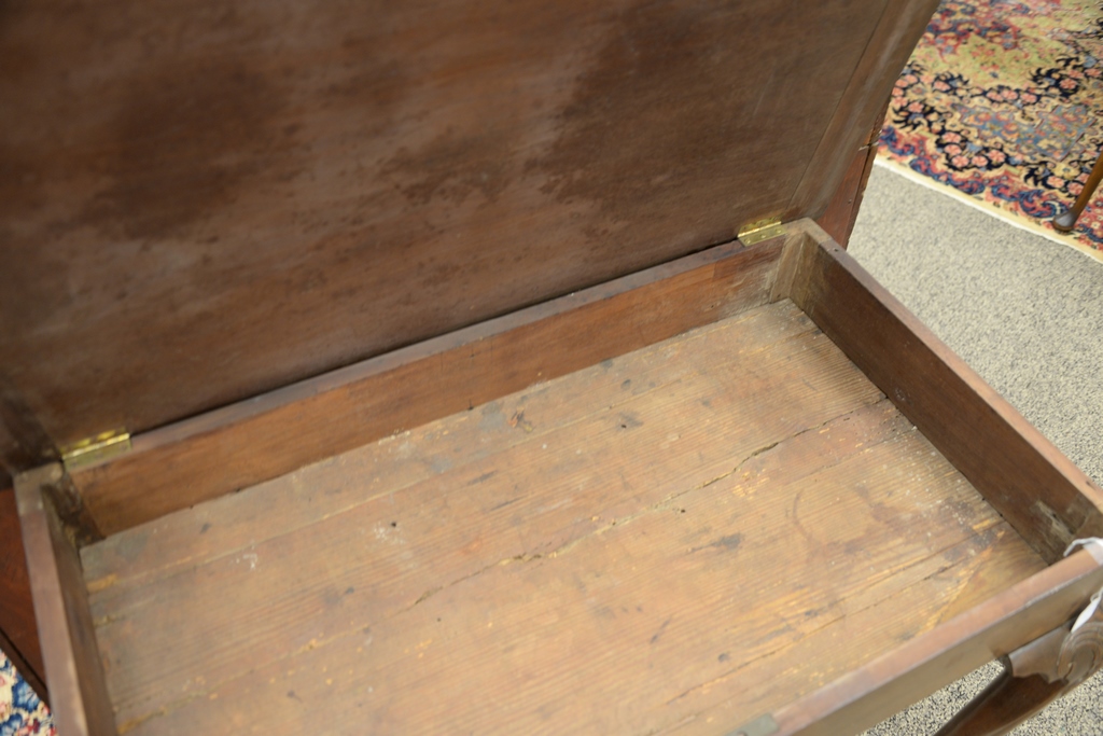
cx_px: 552
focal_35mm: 32
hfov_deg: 58.7
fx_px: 981
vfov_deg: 41.1
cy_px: 368
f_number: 3.8
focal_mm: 32
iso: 800
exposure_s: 1/15
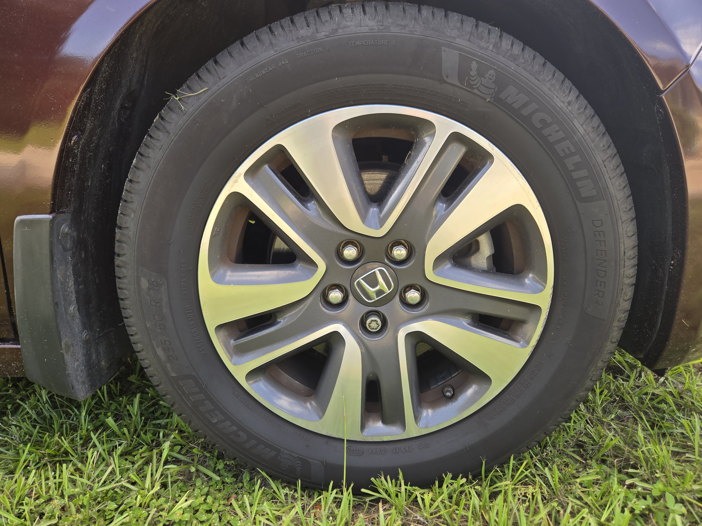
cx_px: 351
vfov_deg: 58.9
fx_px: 466
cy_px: 263
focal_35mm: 23
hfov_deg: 73.9
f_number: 1.8
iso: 40
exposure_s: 1/180
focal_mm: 5.4
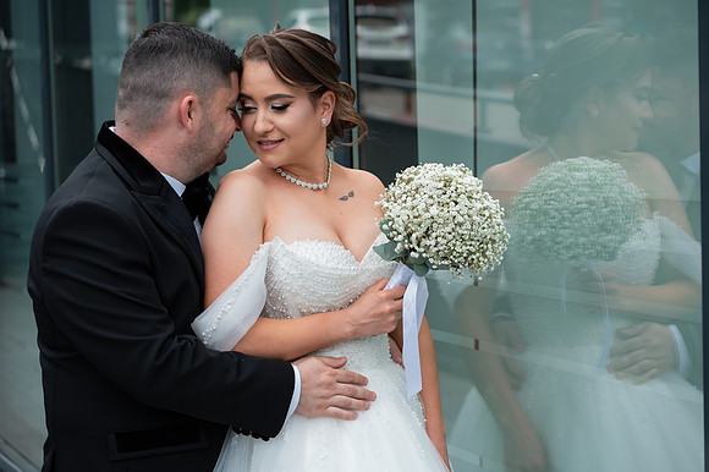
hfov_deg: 27.0
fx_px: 1476
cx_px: 354
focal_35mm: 75
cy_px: 236
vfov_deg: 18.2
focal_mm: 75
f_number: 3.5
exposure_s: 1/800
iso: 200
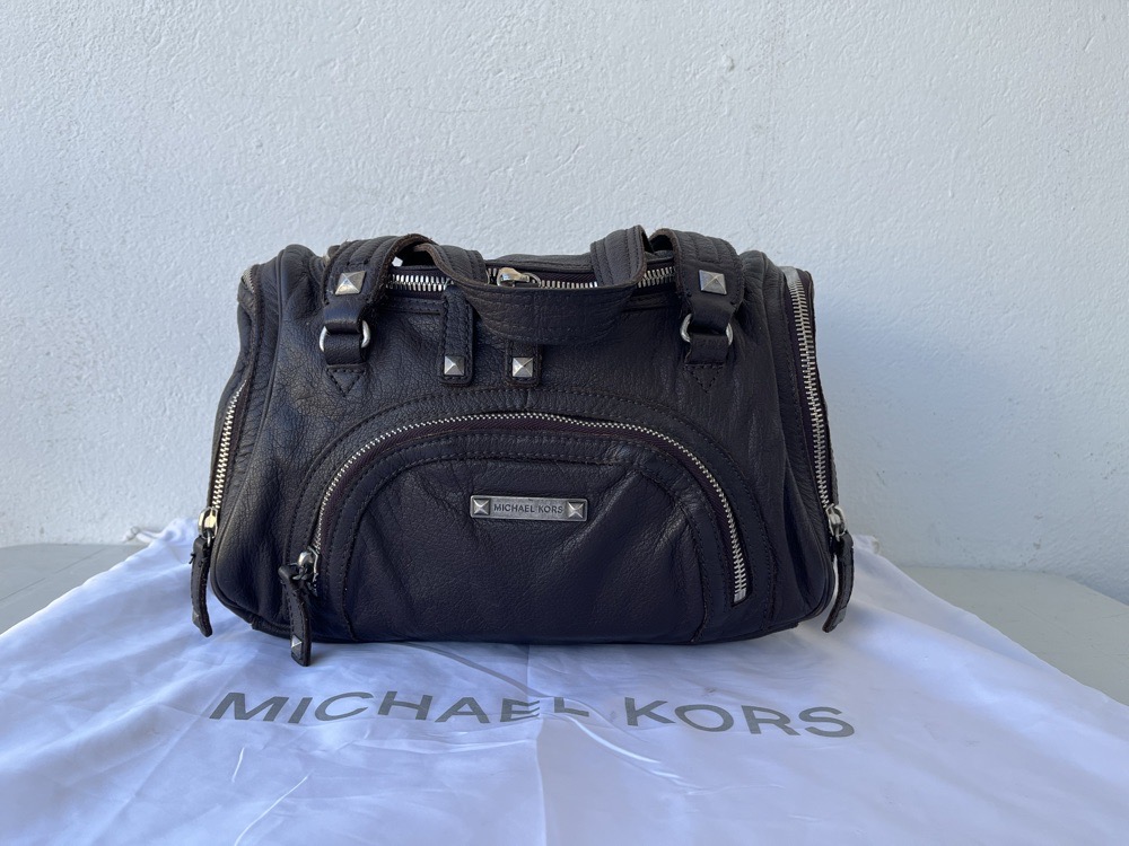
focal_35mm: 26
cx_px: 564
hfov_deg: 67.3
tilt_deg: -6.4
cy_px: 423
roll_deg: -2.5
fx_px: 848
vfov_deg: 53.1
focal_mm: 5.1
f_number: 1.6
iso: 50
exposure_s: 1/561
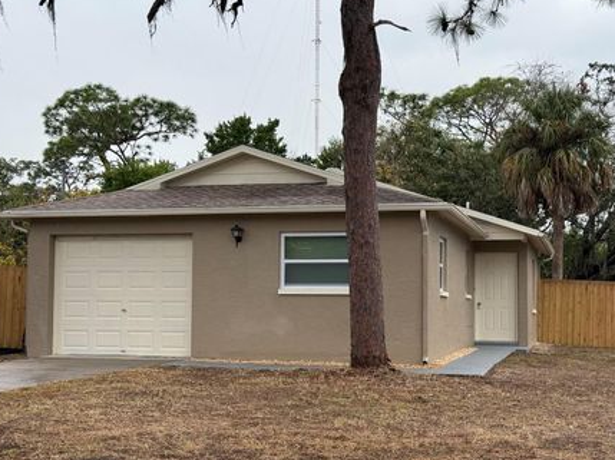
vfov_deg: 26.1
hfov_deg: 34.4
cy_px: 236
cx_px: 314
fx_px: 994
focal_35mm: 56
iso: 64
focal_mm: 6.76
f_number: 1.78
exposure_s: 1/786
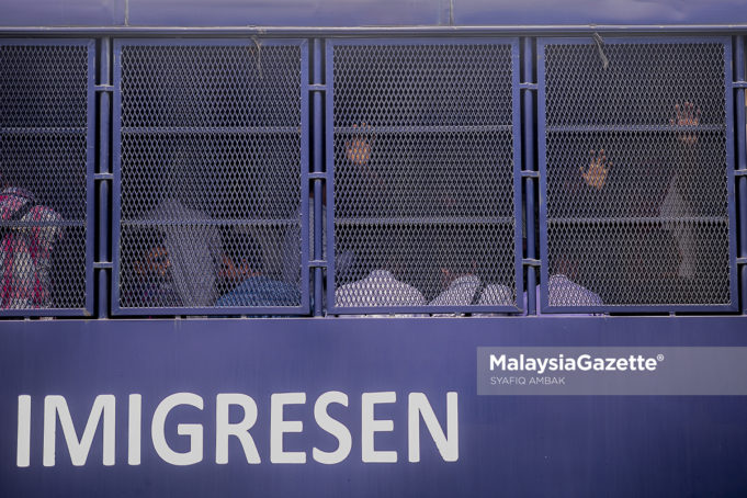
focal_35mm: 95
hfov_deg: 21.5
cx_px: 374
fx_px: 1971
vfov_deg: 14.4
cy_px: 249
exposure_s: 1/500
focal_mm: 95
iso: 160
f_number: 6.3
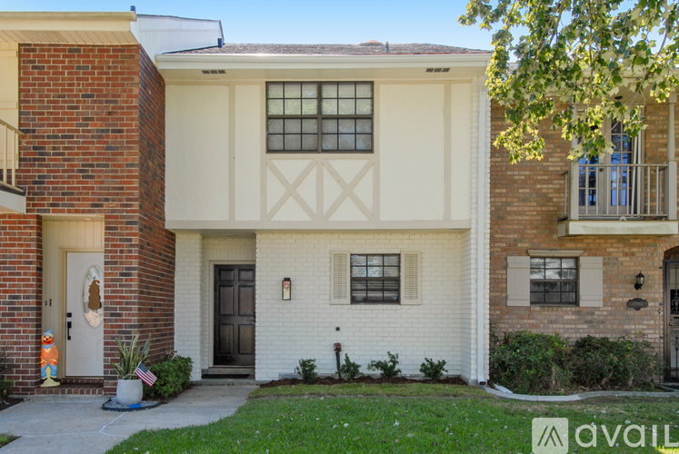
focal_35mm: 33
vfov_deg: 40.1
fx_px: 623
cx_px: 340
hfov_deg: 57.2
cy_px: 227
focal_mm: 22
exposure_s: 1/80
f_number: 11
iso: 200
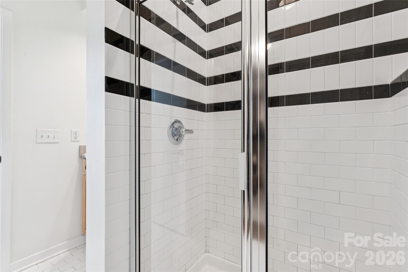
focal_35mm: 17
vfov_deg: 71.4
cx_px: 204
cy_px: 136
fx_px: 189
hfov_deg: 94.3
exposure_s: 2
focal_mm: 16.7
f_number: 13
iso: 100
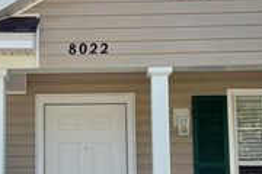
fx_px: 546
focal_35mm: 75
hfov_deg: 26.9
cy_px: 124
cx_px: 98
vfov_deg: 18.1
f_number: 1.6
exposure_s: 1/2451
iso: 64
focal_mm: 5.96
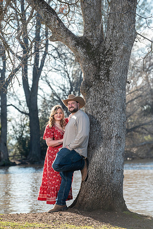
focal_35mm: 200
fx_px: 1275
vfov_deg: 10.3
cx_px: 76
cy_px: 114
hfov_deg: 6.9
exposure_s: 1/250
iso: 160
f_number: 5.6
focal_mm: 200
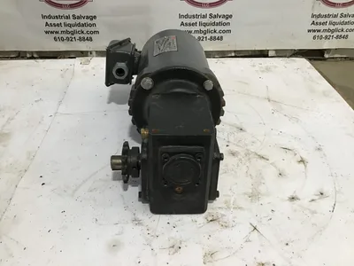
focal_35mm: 31
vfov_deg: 45.4
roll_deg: -3.1
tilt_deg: -37.0
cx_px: 177
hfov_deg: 58.4
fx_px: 317
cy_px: 133
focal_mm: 3.3
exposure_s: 1/33
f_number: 2.4
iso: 100
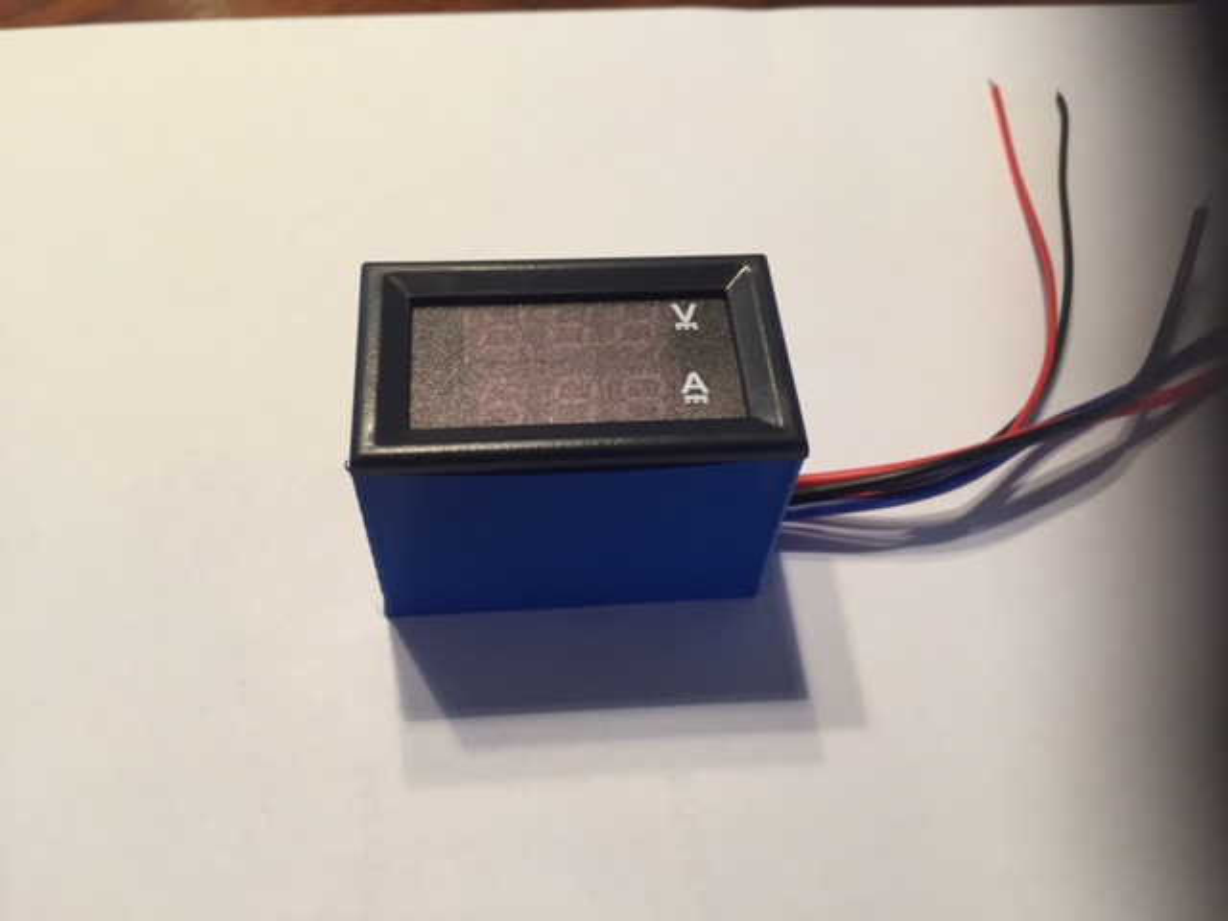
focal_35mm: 29
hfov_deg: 61.7
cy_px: 460
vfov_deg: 48.2
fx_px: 1029
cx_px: 614
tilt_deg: -54.5
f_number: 2.2
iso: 64
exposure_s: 1/30
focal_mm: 4.15
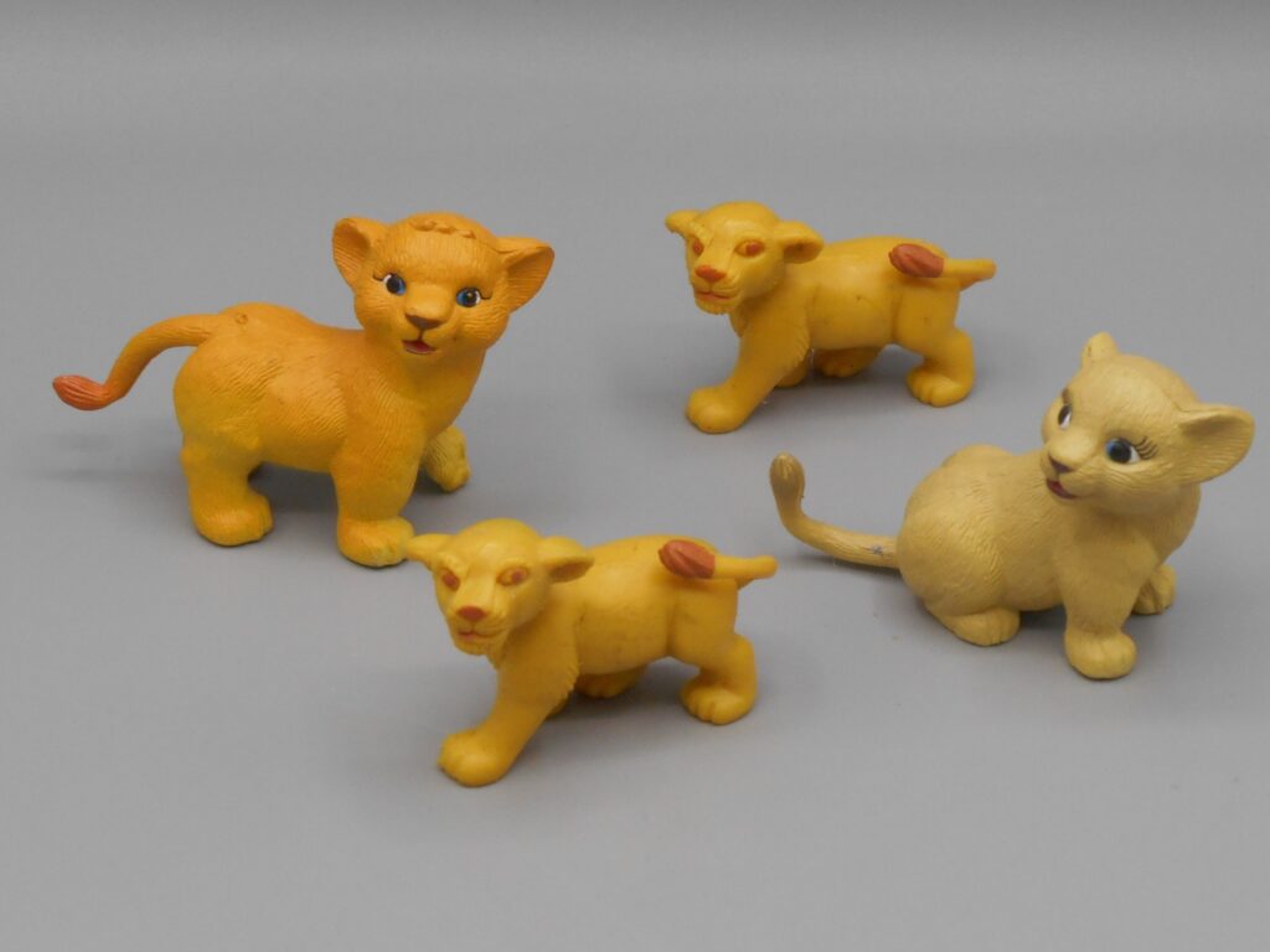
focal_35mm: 70
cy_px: 476
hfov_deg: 27.8
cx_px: 635
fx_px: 2568
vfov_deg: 21.0
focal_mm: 12.5
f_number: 4.5
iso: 220
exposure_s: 1/250
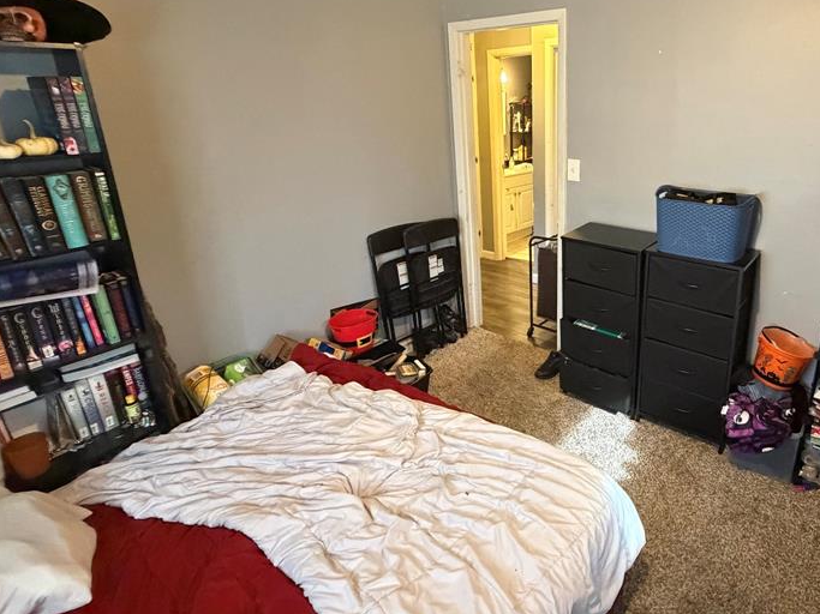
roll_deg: -0.3
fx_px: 497
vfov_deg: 62.6
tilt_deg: -13.1
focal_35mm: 21
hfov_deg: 76.2
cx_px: 553
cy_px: 233
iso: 1000
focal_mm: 2.22
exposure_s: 1/60
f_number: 2.2
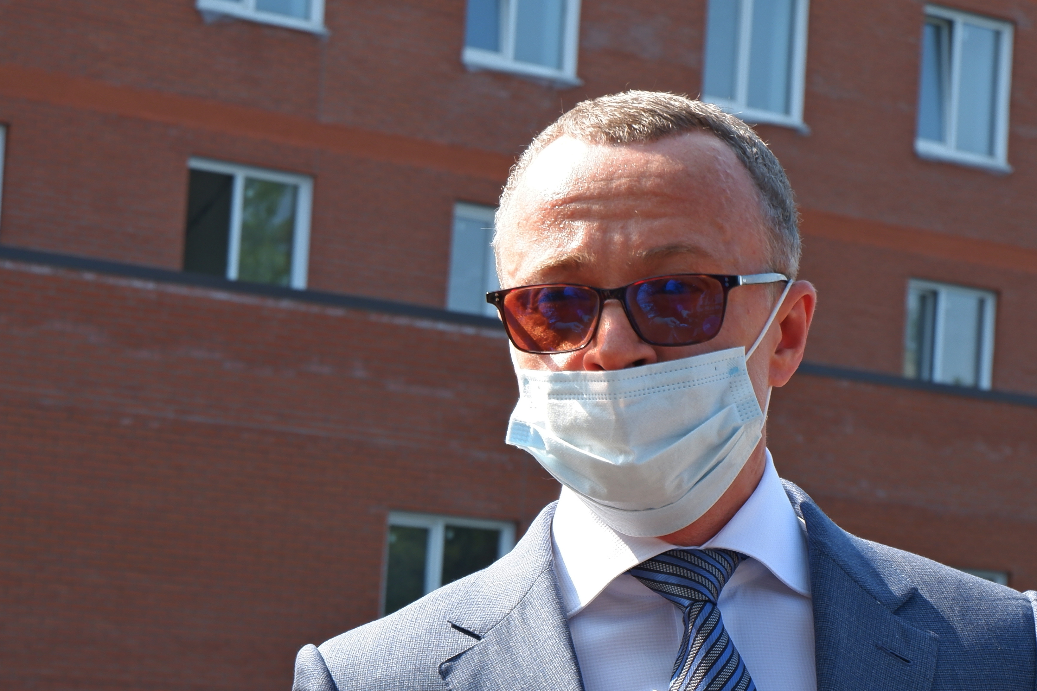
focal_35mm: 121
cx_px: 572
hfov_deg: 16.9
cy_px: 577
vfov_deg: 11.3
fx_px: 3485
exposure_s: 1/150
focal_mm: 44.5
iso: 200
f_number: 8
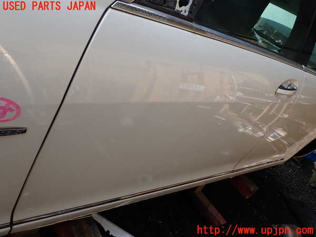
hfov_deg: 60.0
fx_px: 274
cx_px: 158
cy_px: 118
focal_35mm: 30
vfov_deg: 46.8
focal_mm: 5.4
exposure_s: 1/320
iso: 100
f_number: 3.2
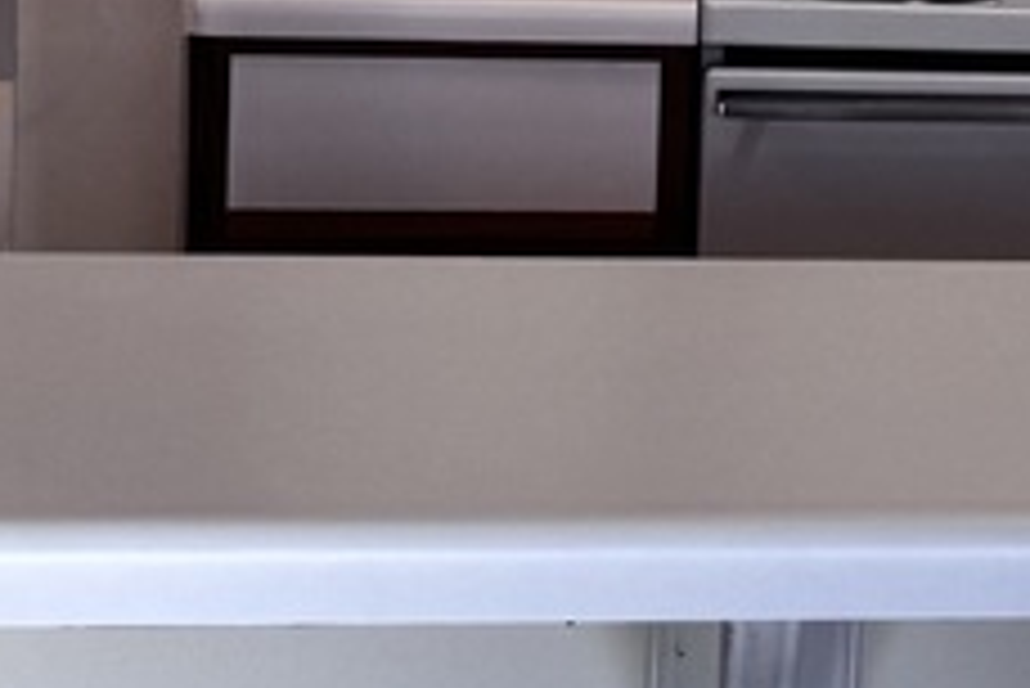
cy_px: -171
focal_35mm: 157
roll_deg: -4.0
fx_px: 4495
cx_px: 1633
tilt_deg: -4.8
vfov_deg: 8.6
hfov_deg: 12.3
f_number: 1.78
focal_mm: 6.76
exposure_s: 1/120
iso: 160
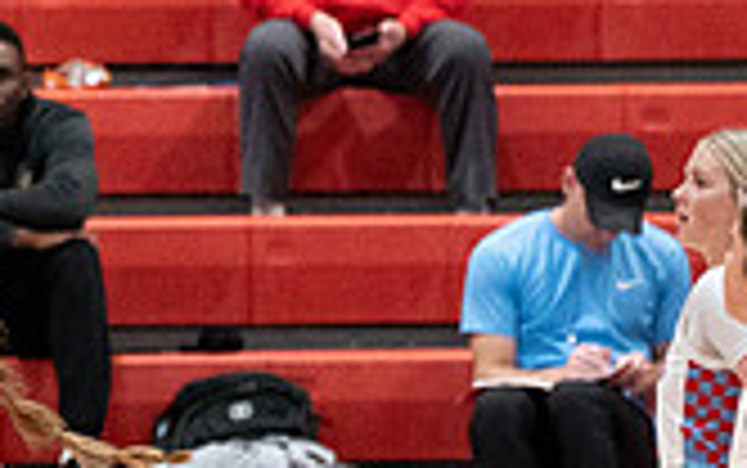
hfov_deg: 2.8
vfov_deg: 1.8
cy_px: 112
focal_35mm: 746
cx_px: -454
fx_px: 15197
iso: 6400
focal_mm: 143
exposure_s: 1/1000
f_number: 2.8
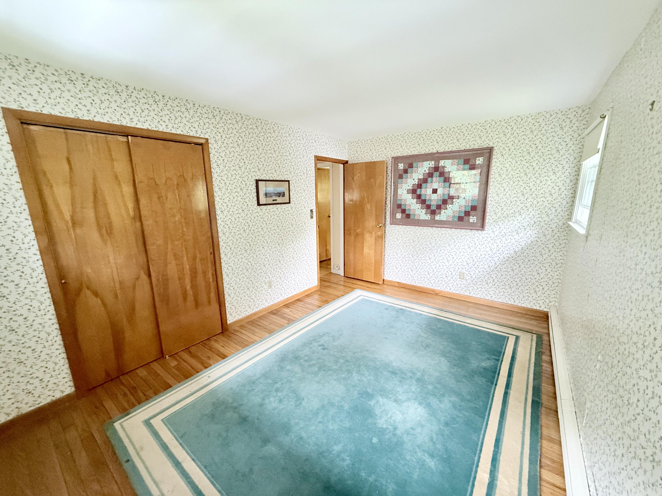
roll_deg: +0.6
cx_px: 331
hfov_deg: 102.1
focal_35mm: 14
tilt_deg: -11.0
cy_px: 248
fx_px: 268
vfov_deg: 85.7
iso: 500
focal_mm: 2.22
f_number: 2.2
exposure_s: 1/60
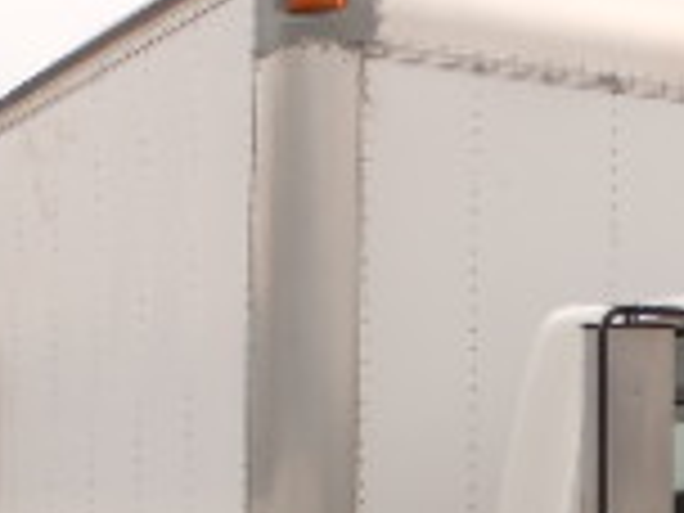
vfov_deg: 12.3
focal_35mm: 118
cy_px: 612
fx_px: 2332
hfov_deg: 16.5
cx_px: 562
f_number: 4.5
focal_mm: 5
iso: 80
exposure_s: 1/200
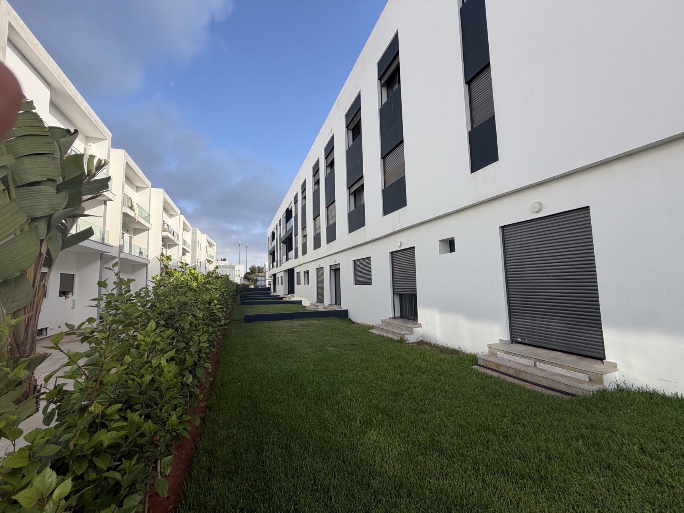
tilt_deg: +5.5
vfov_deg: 85.7
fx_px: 277
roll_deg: +1.0
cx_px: 342
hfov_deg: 102.1
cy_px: 256
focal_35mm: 14
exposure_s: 1/726
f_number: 2.2
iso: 40
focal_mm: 2.22
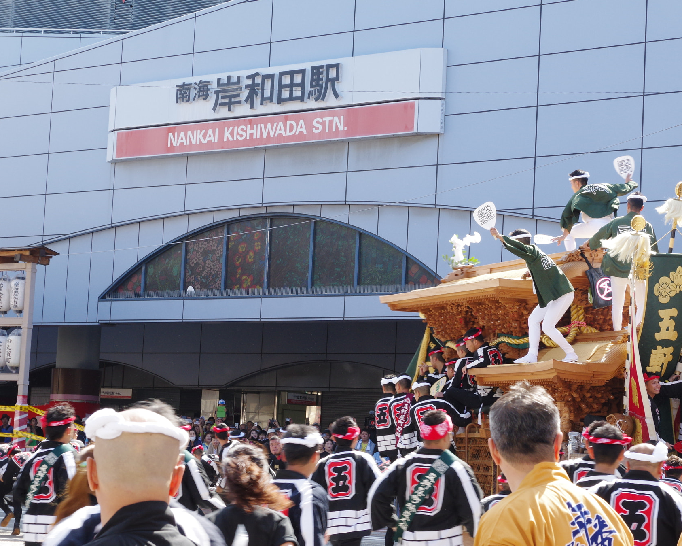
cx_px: 377
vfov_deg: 18.7
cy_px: 274
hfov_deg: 23.3
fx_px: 1655
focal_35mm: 82
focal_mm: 48
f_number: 11
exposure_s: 1/125
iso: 400
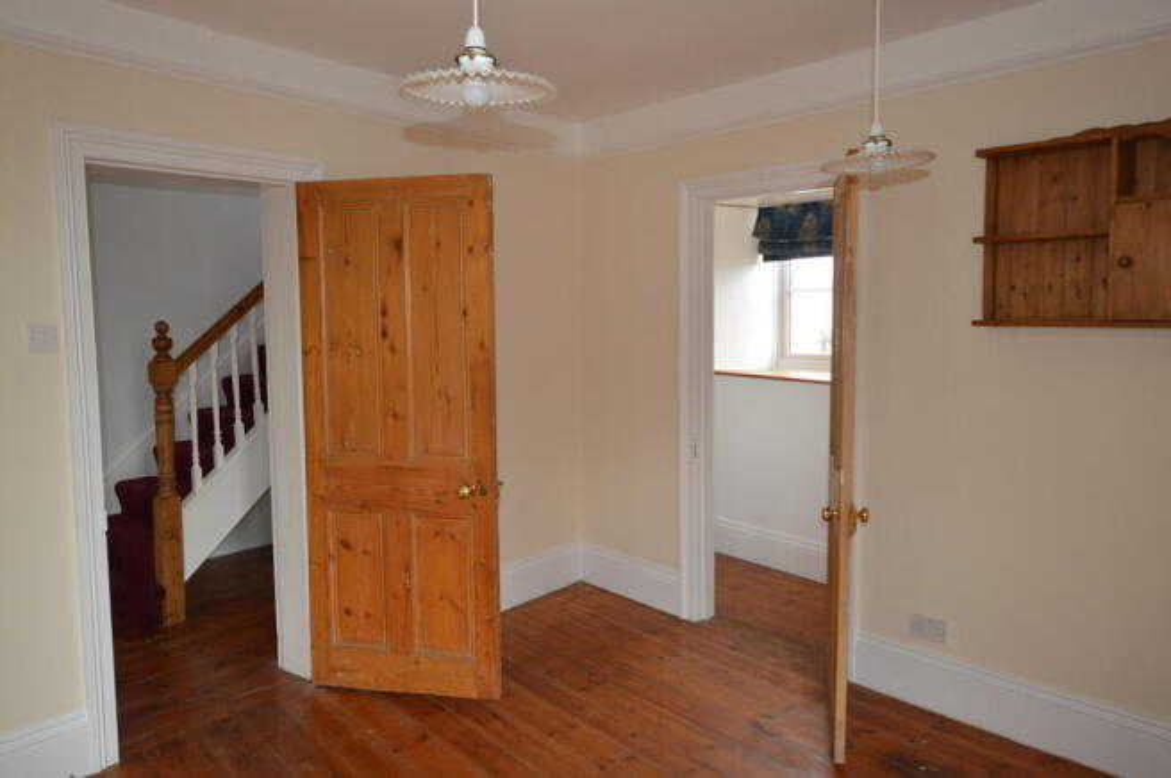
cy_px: 389
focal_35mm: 27
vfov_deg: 47.8
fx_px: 877
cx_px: 586
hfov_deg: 67.4
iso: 400
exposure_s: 1/100
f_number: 4.2
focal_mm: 18
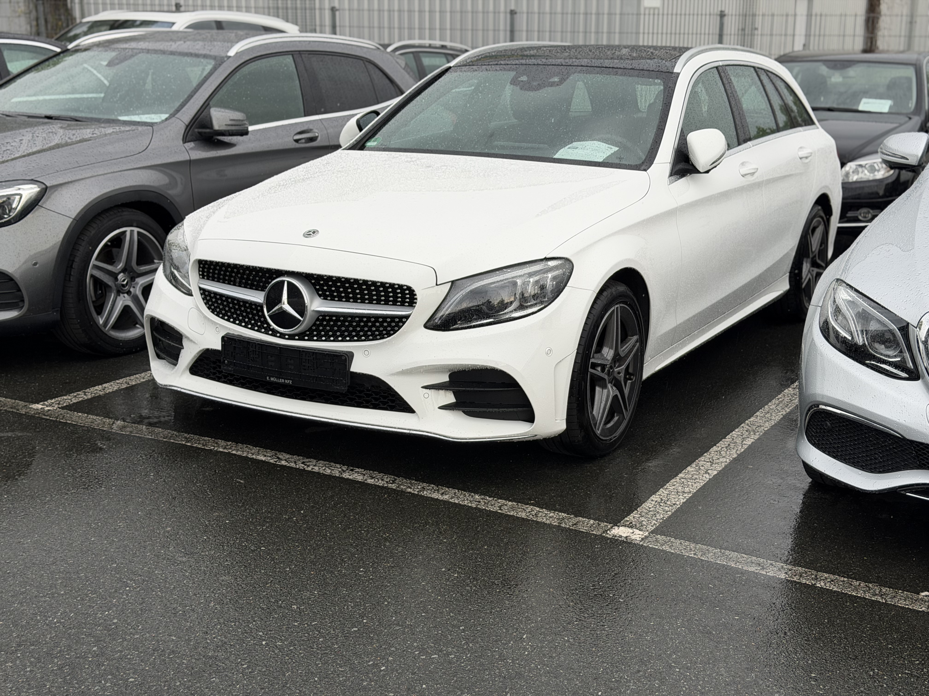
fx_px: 1288
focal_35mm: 48
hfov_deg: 39.7
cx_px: 464
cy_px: 348
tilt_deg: -13.9
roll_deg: +0.6
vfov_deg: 30.3
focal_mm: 6.76
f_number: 1.78
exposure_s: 1/592
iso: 64
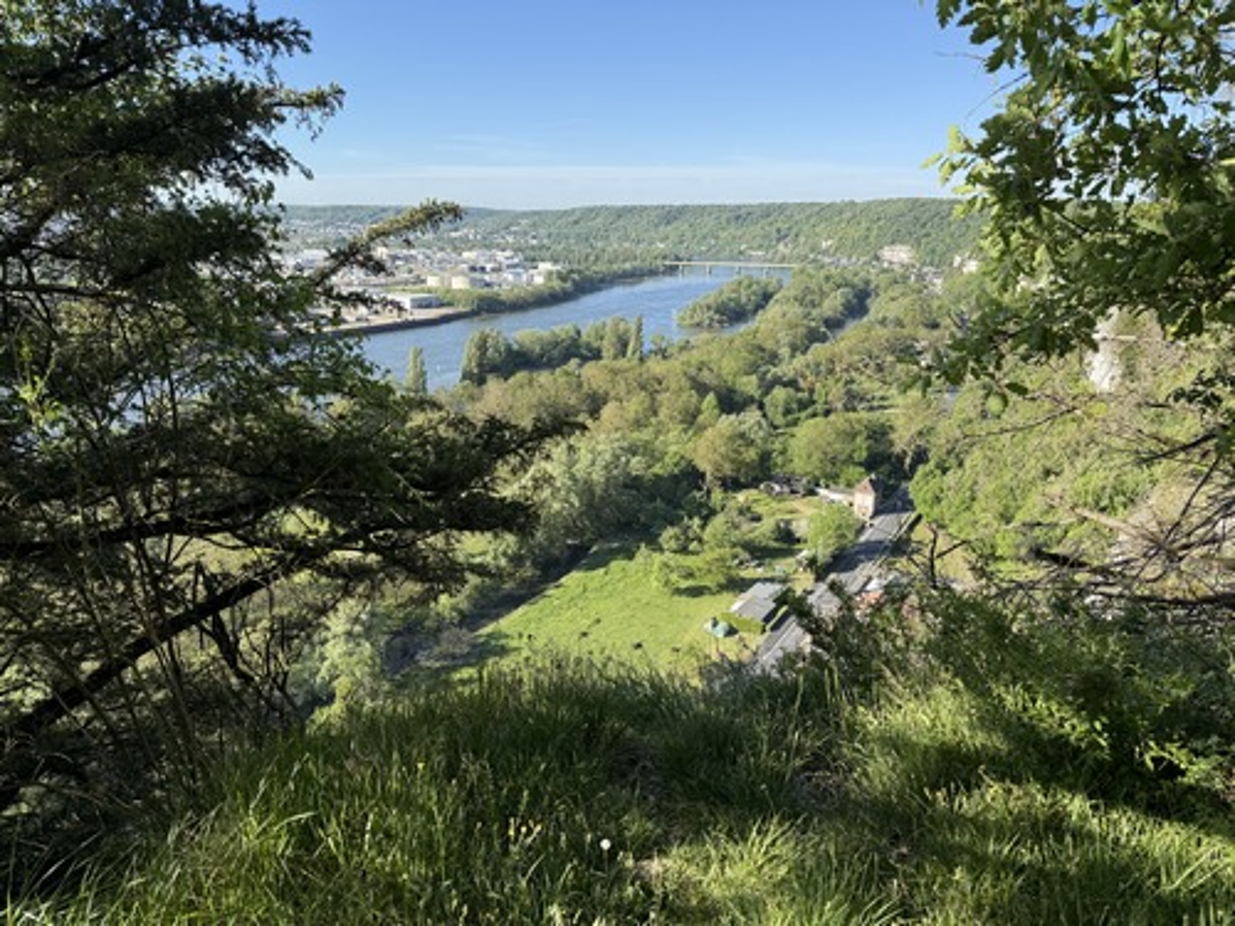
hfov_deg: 71.6
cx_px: 618
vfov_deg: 56.8
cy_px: 463
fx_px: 856
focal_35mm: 24
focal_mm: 6.76
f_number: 1.78
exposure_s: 1/1855
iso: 80
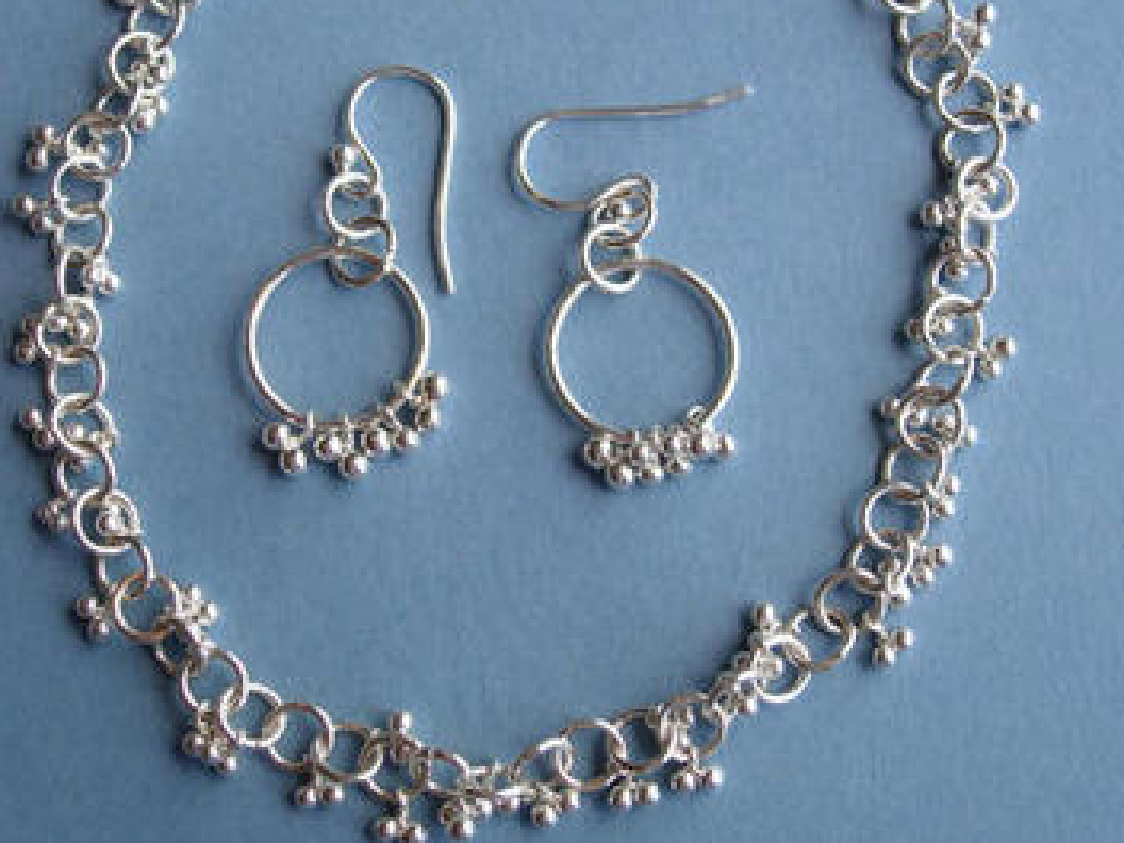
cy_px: 377
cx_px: 466
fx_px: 2435
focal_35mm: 75
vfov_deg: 19.6
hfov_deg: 26.0
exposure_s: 1/192
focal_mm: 10.6
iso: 64
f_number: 3.2
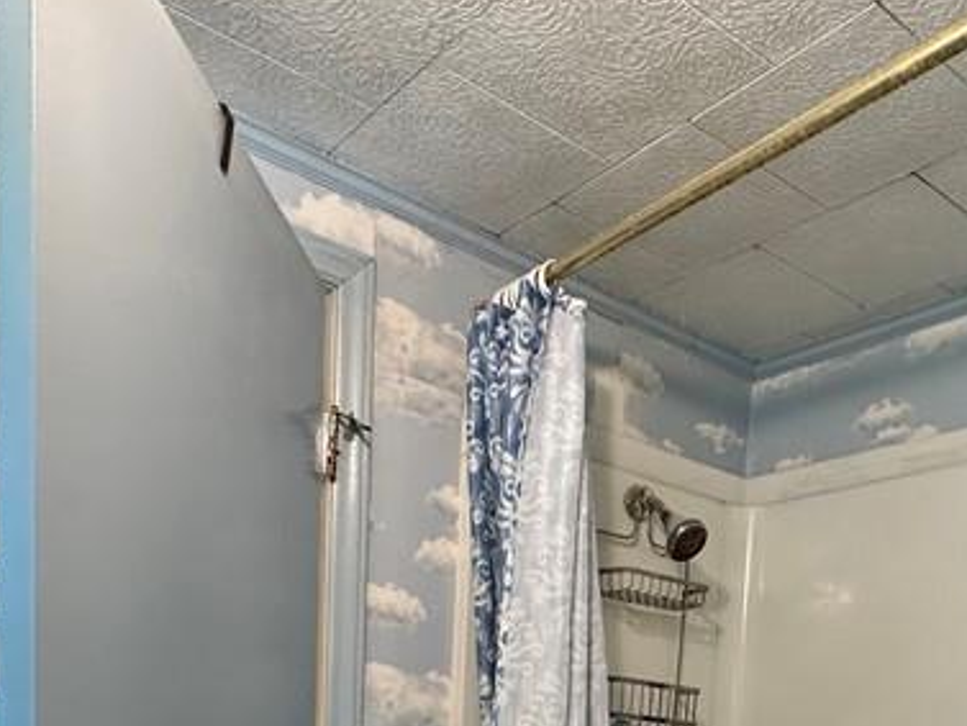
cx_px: 623
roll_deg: -3.5
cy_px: 911
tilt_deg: -6.2
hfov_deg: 48.3
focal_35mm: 38
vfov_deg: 30.7
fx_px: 1062
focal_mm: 2.22
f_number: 2.2
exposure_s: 1/60
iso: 200
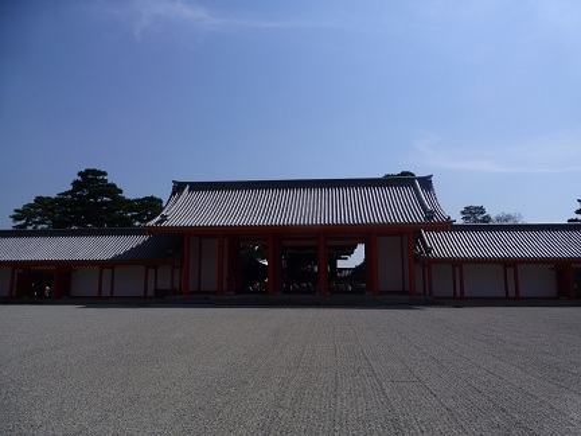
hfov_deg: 71.6
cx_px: 290
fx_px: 403
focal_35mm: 24
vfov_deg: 56.8
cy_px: 218
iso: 100
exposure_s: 1/1600
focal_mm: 4.3
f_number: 4.5
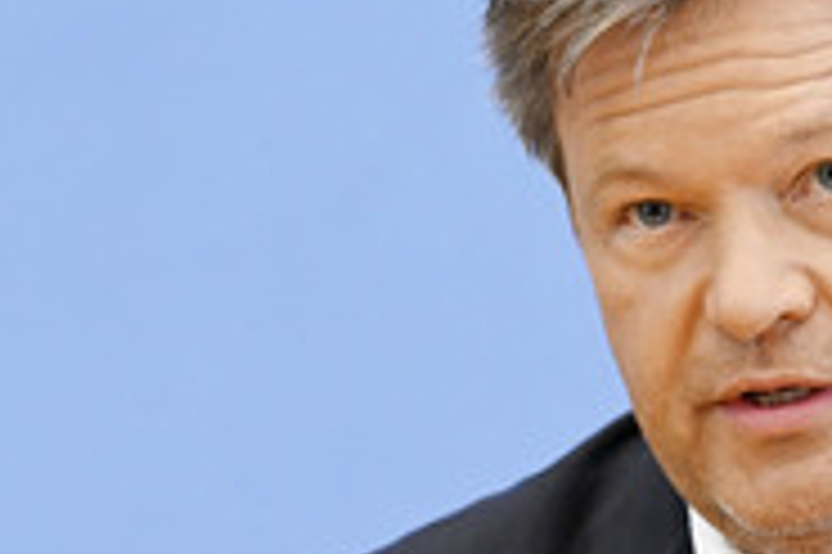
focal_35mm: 249
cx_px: 852
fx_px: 5749
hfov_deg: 8.2
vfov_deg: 5.5
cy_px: 383
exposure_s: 1/800
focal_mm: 102
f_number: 5
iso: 4000
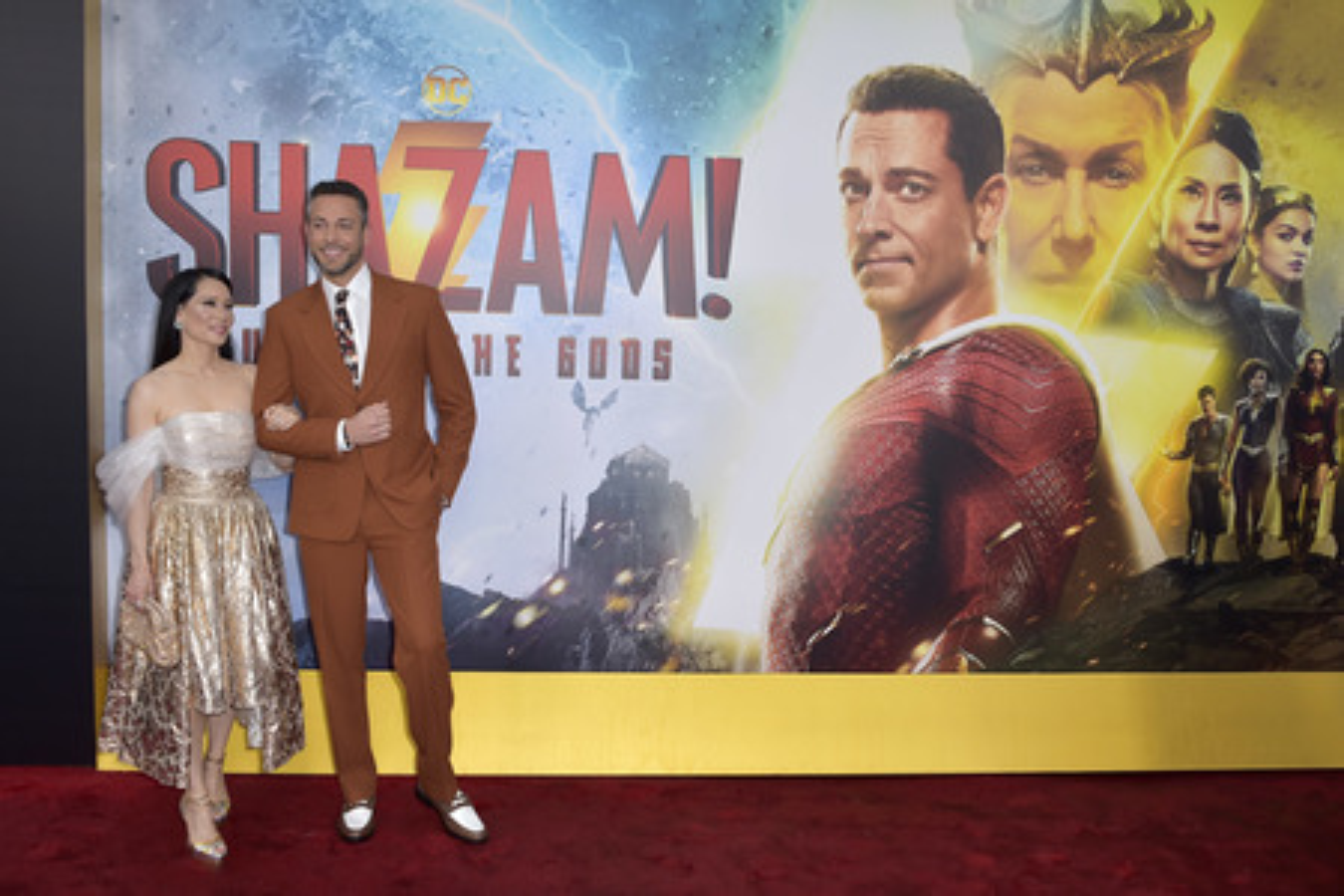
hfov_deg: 58.7
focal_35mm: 32
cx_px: 672
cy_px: 448
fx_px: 1195
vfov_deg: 41.1
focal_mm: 32
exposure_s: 1/250
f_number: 6.3
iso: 400
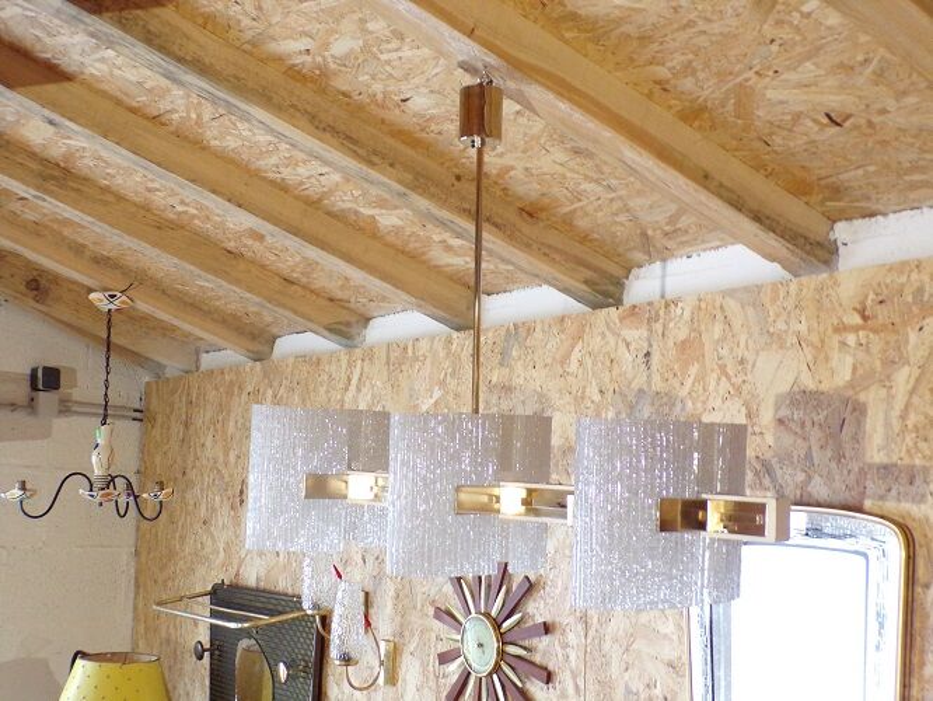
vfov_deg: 34.4
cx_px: 466
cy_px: 350
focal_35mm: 42
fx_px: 1132
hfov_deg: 44.8
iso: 525
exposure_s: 1/17
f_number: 3.4
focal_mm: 7.6
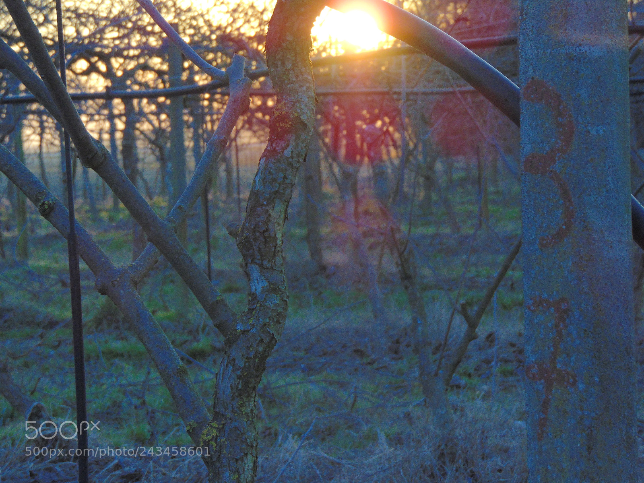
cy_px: 242
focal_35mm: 164
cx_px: 322
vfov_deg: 9.1
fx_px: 3051
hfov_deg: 12.0
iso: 200
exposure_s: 1/25
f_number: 10.4
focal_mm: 29.5
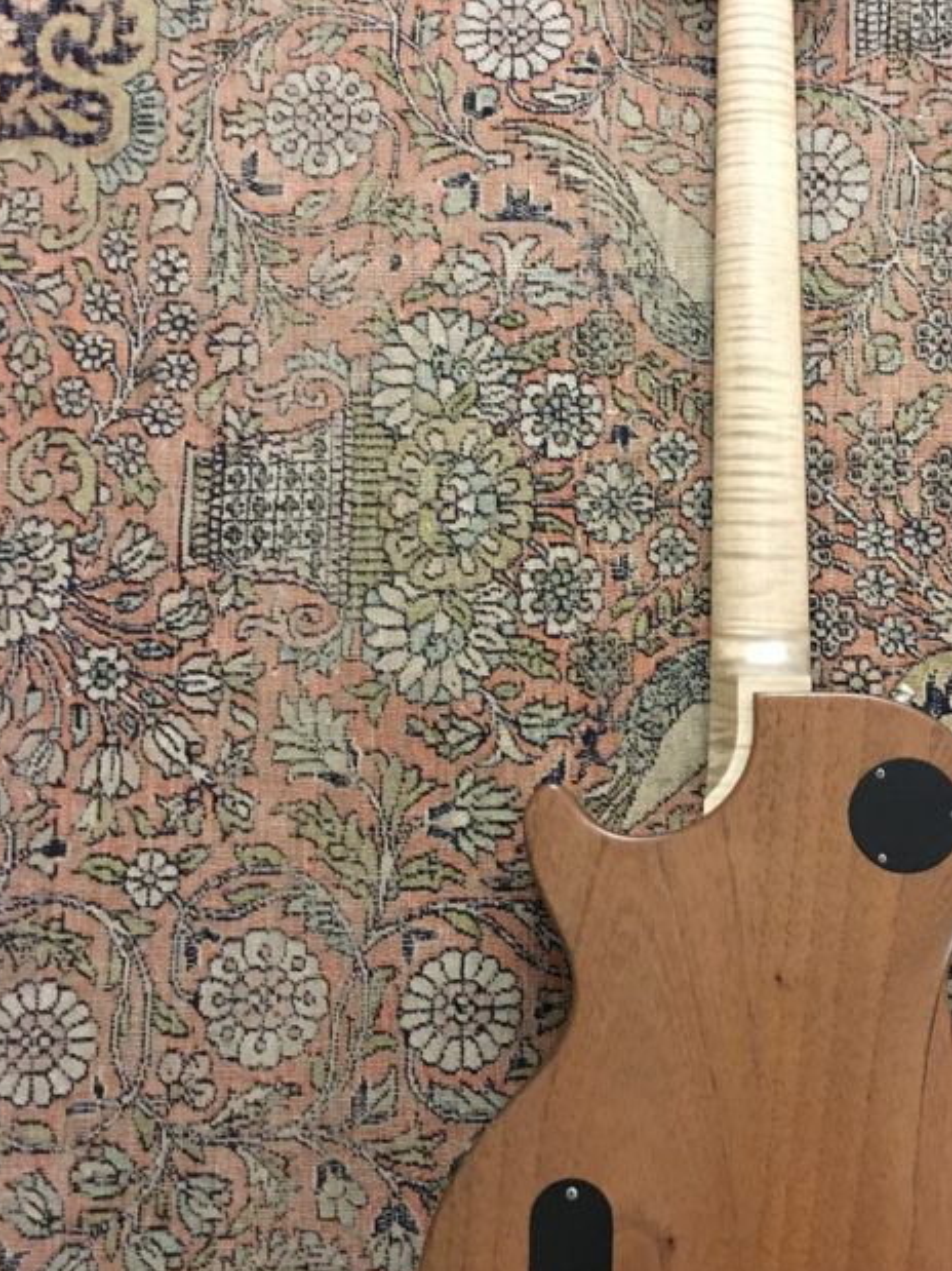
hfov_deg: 29.6
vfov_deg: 39.7
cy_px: 671
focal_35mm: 48
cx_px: 755
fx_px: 1761
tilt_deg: -83.4
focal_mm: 4.15
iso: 400
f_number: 2.2
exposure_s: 1/17
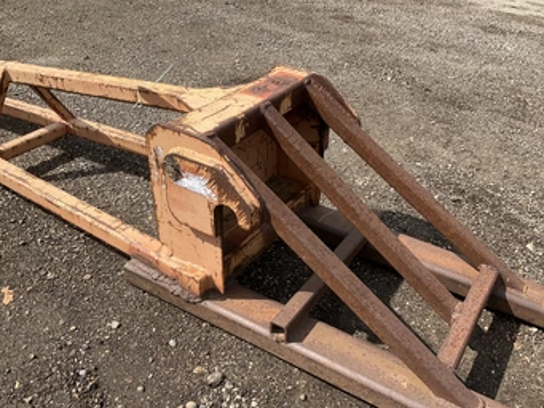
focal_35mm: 34
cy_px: 217
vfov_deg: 41.8
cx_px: 303
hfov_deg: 53.8
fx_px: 535
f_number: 1.8
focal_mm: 3
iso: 25
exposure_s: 1/1250
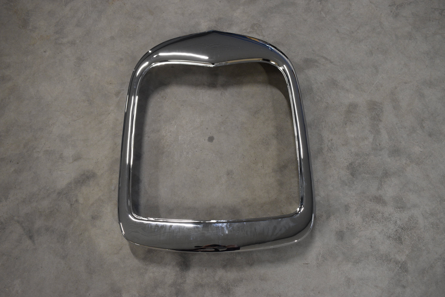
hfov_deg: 59.5
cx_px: 222
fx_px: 390
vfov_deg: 41.8
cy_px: 148
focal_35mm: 32
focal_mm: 21
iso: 1250
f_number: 5.6
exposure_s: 1/125
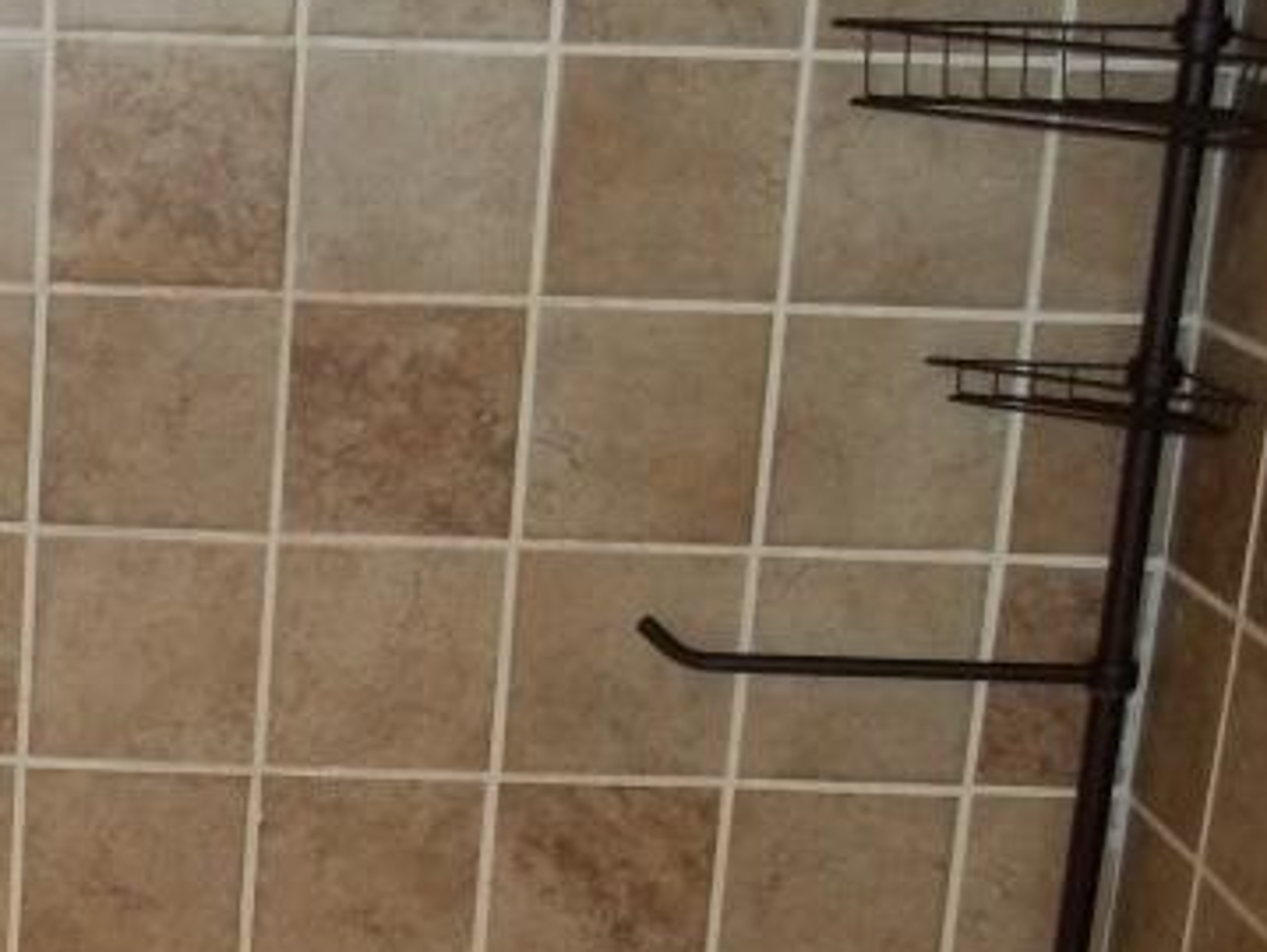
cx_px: -141
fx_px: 3444
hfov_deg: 19.9
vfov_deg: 15.2
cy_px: 1165
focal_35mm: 94
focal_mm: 5.9
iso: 160
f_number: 3.3
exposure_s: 1/30
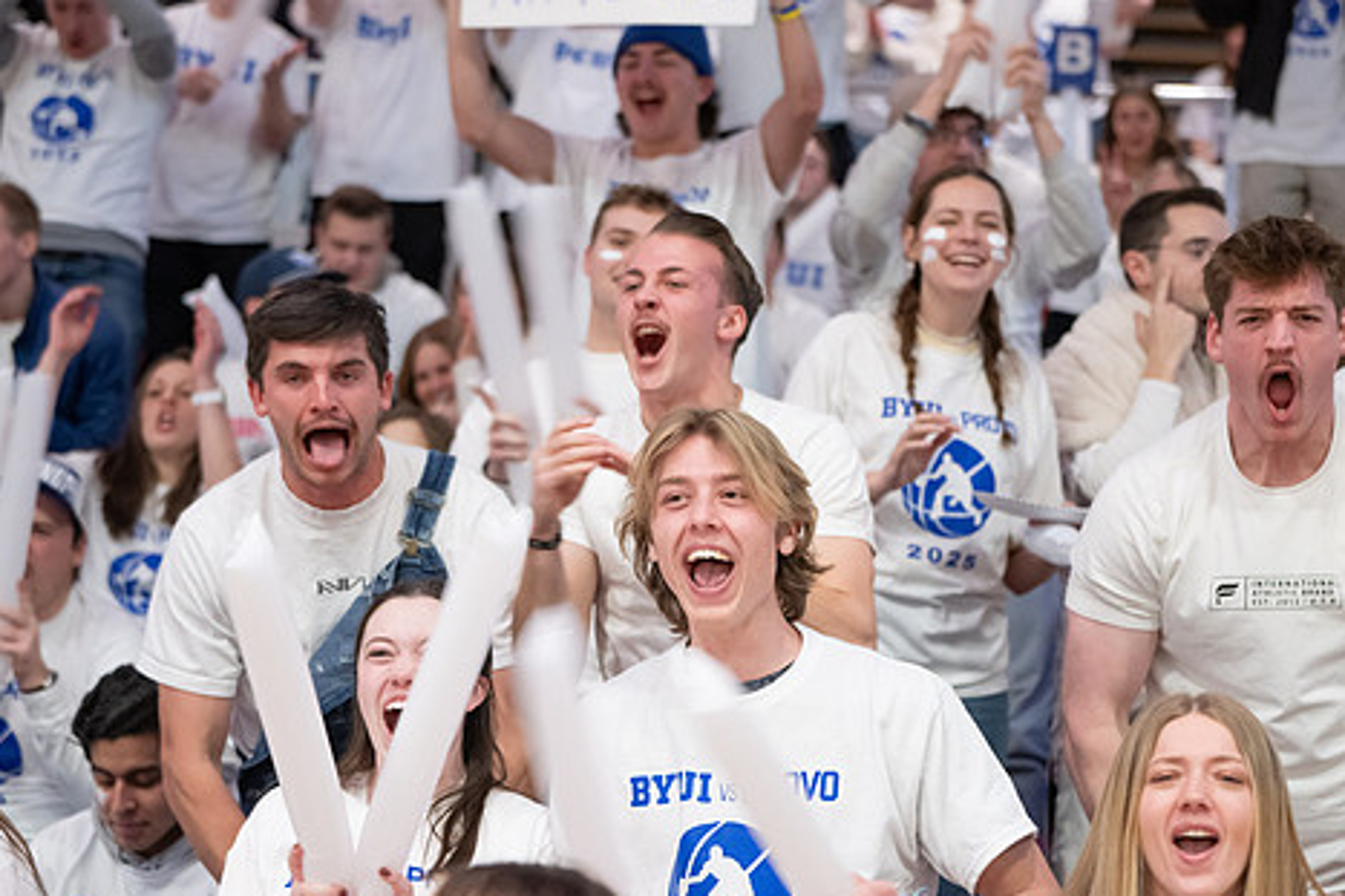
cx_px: 694
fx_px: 3249
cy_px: 549
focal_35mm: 87
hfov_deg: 23.4
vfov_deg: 15.7
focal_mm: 70
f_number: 2.8
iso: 2500
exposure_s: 1/160
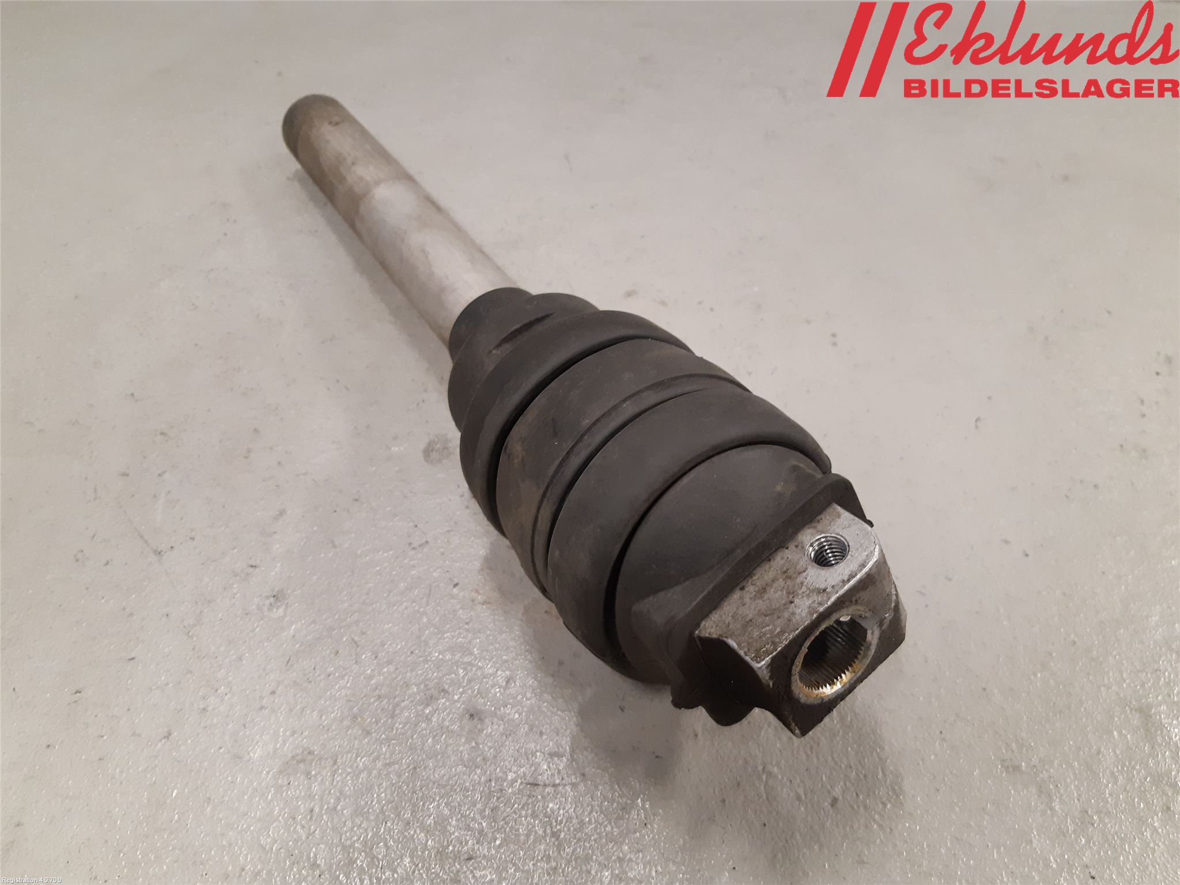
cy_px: 442
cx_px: 590
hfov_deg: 67.3
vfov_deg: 53.1
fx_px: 886
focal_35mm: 26
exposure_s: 1/50
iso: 200
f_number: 1.7
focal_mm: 3.93
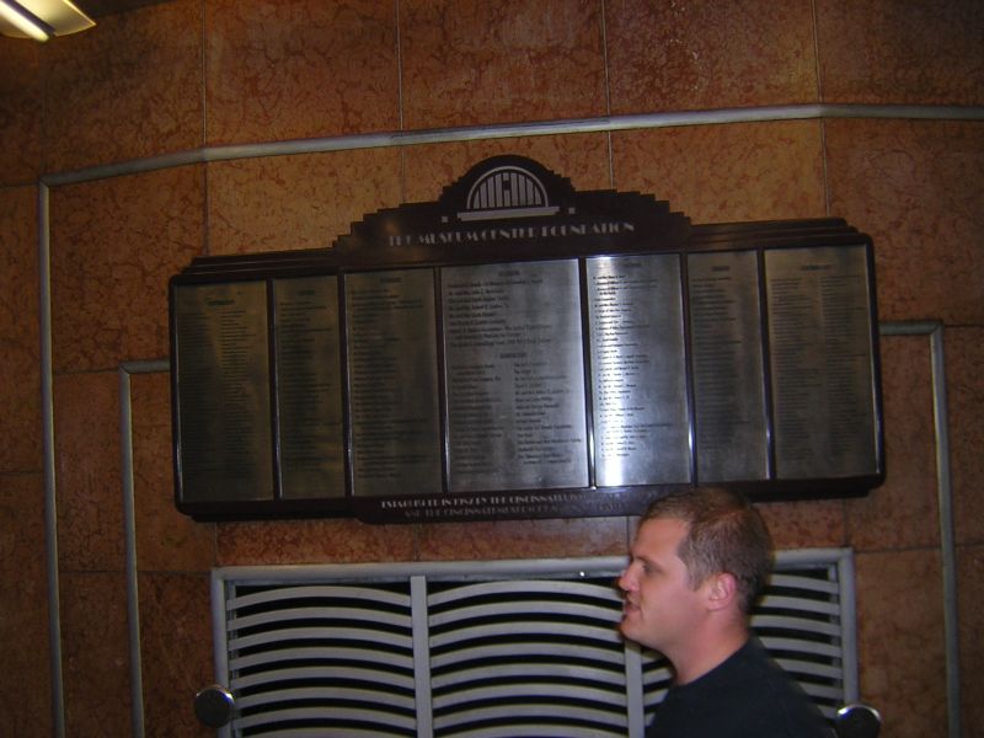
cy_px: 369
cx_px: 492
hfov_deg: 51.4
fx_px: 1023
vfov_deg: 39.7
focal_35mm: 36
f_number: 2.6
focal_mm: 4.7
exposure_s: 1/60.1
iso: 141
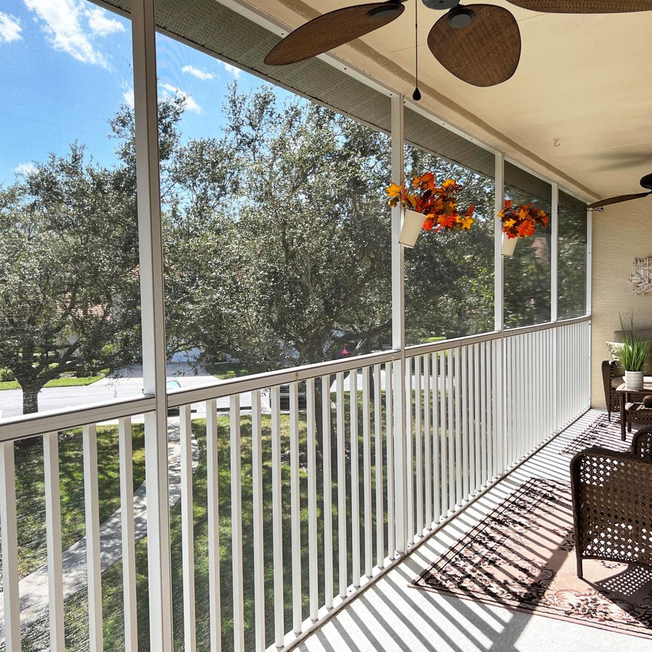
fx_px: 661
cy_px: 327
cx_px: 317
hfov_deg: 52.5
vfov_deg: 52.5
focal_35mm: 31
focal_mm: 5.7
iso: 50
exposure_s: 1/1869
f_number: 1.5
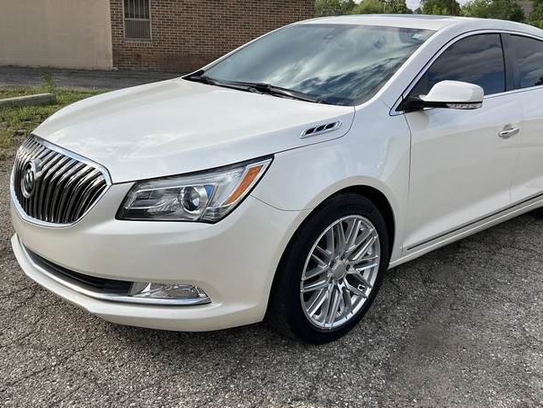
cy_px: 181
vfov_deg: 39.7
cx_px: 298
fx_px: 565
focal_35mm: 36
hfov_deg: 51.2
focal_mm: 3
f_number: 1.8
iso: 25
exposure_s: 1/1311
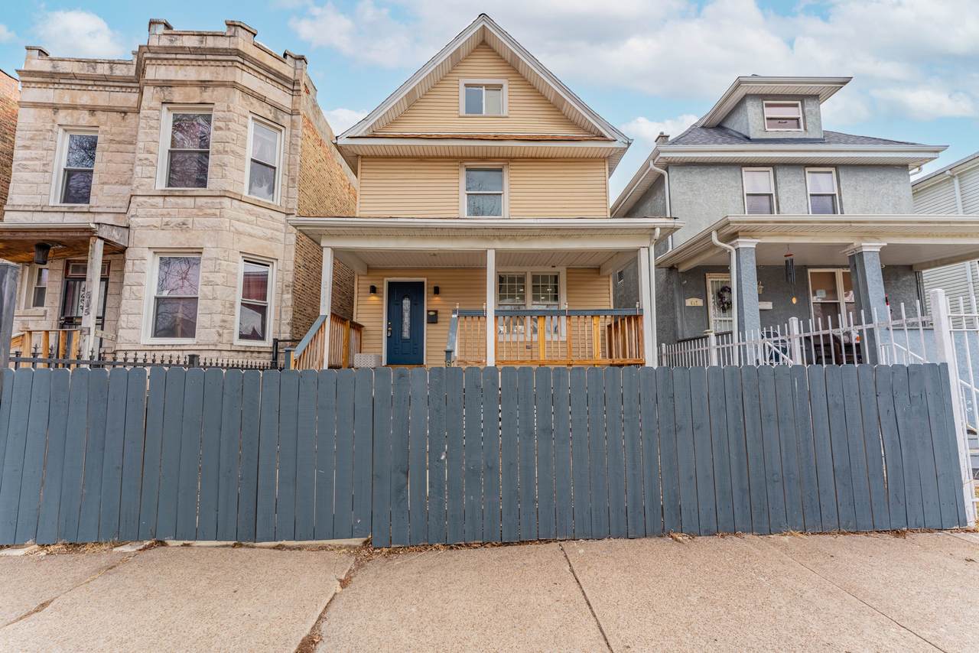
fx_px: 381
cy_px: 326
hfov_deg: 104.2
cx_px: 490
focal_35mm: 14
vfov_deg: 81.2
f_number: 7.1
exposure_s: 1/8000
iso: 200
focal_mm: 14
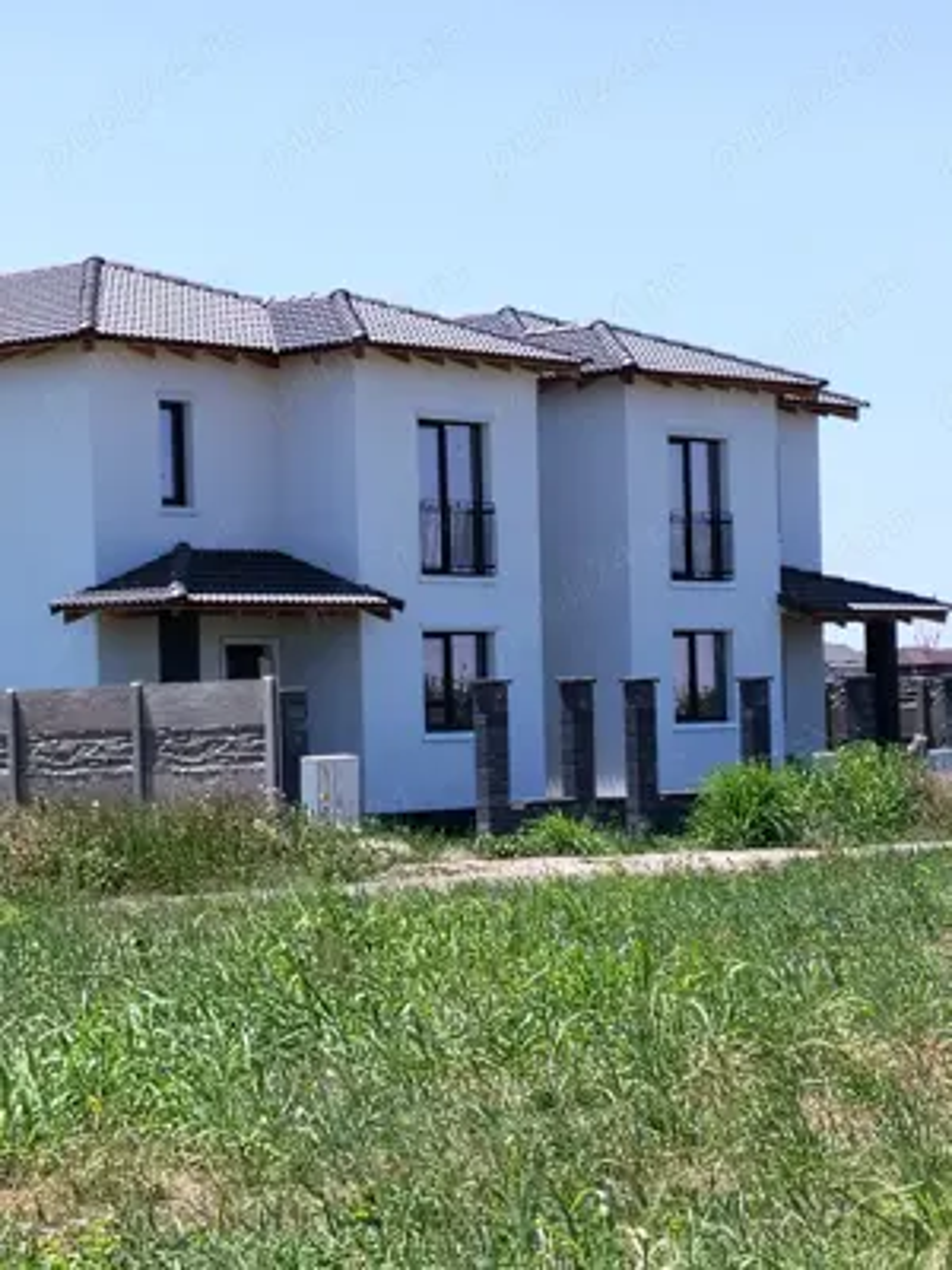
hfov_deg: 15.9
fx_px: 3410
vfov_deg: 21.1
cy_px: 635
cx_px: 476
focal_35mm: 93
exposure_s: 1/689
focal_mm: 5.25
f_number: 1.75
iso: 100
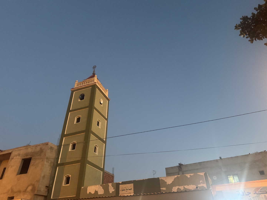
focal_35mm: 24
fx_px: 185
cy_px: 100
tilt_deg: +35.2
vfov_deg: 56.8
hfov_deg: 71.6
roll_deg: +2.1
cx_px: 134
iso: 800
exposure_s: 1/33
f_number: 1.78
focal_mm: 6.76
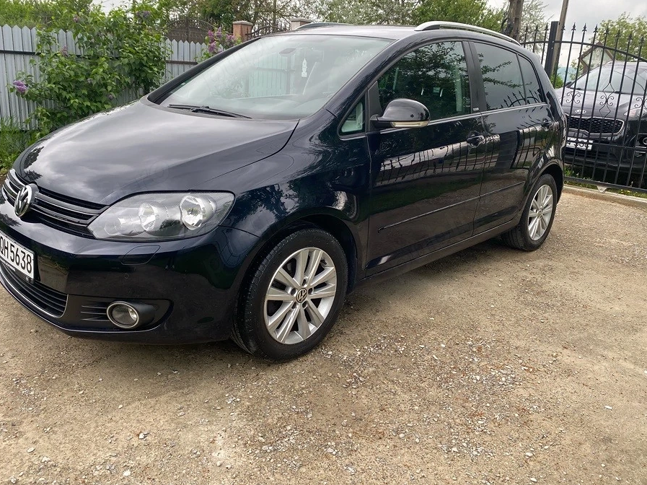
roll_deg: -3.6
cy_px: 224
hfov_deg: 61.7
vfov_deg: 48.2
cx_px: 327
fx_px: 542
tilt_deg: -15.8
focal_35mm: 29
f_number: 1.8
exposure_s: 1/339
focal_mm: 4.25
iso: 32
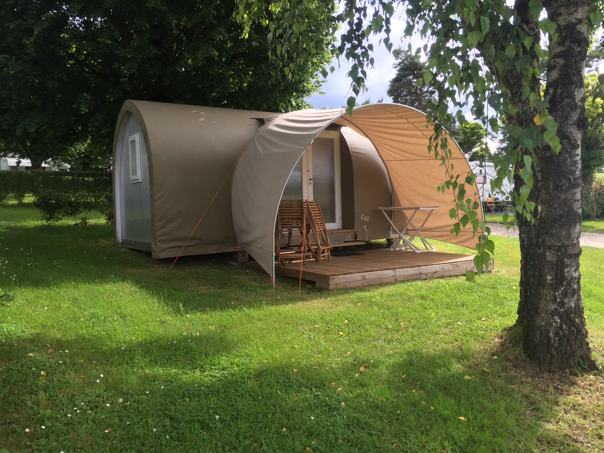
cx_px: 302
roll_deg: +1.0
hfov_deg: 61.7
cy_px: 226
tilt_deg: -3.7
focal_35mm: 29
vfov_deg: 48.2
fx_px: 506
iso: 32
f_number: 2.2
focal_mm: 4.15
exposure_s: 1/403
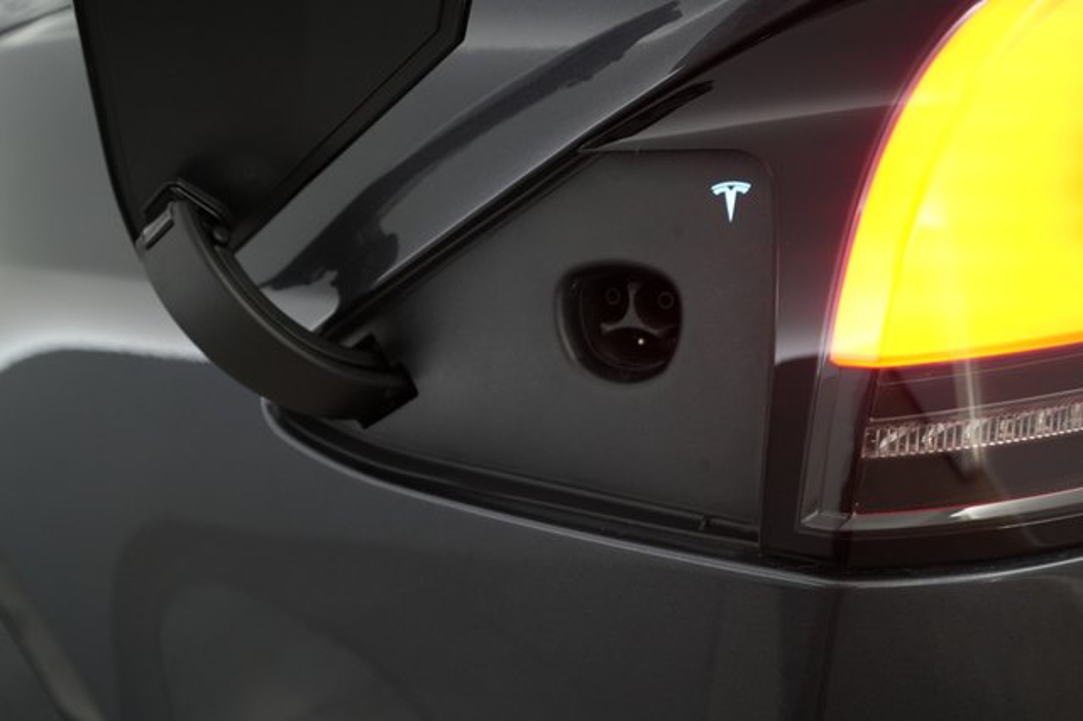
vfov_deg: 46.4
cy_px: 360
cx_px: 542
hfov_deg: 65.5
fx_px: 842
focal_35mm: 28
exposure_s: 1/60
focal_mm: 28
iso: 2000
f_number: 5
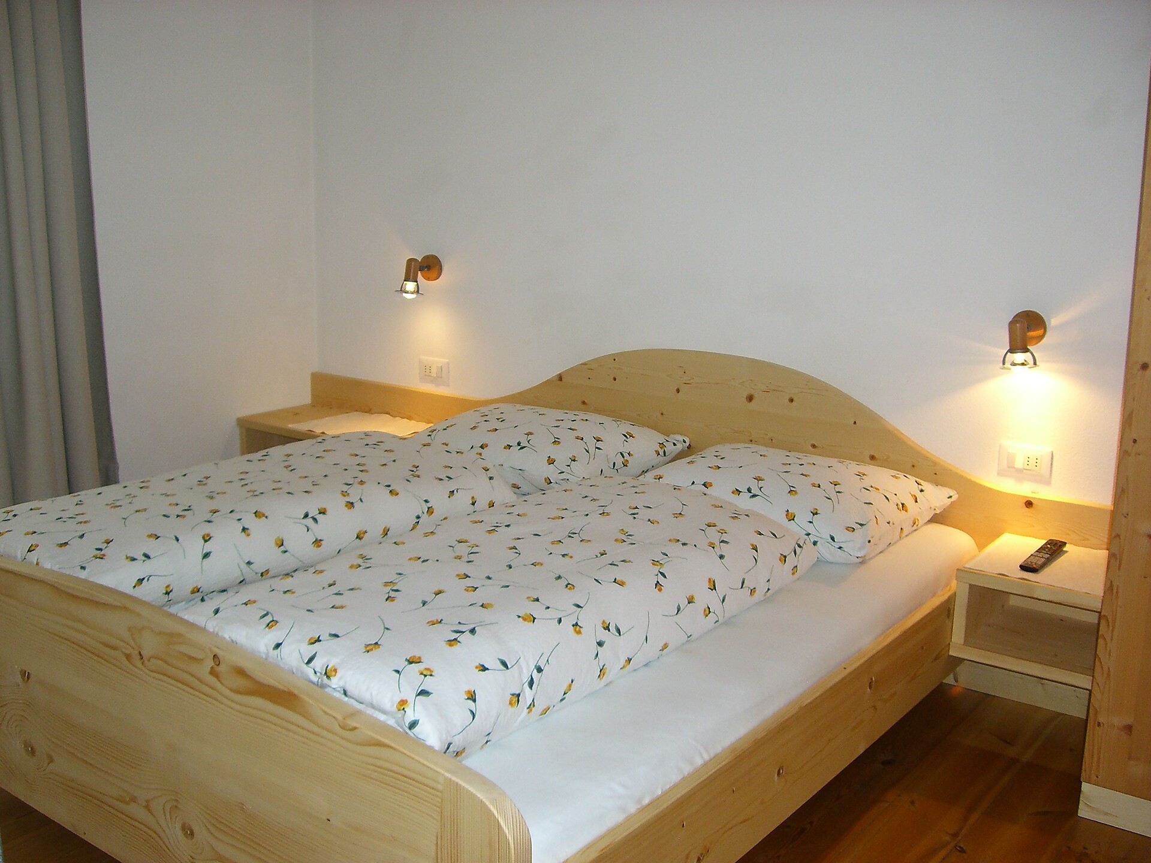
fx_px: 1264
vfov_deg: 37.7
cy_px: 432
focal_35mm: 38
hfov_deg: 49.0
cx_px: 576
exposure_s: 1/60
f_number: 2.7
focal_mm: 6.2
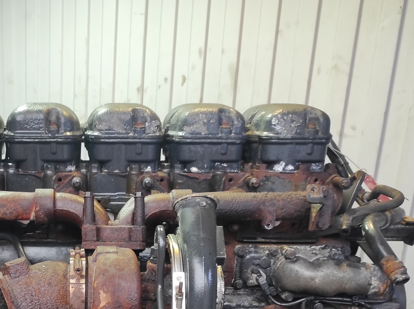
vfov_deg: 24.7
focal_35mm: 55
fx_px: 657
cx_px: 80
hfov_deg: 33.9
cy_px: 338
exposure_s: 1/33
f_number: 1.89
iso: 203
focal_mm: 5.43
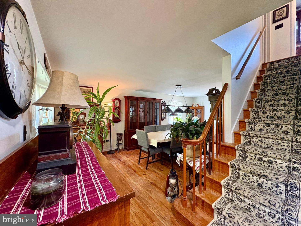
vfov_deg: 85.7
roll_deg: -0.3
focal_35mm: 14
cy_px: 113
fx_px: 122
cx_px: 150
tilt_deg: +1.5
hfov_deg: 102.1
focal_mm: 2.22
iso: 400
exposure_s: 1/60
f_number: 2.2
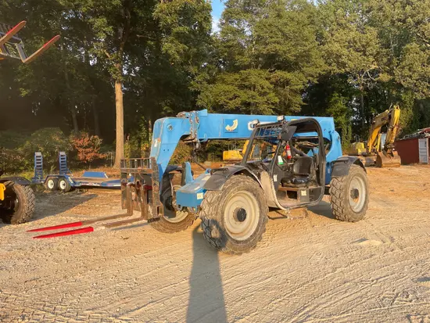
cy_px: 162
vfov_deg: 53.1
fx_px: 323
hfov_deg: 67.3
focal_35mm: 26
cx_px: 215
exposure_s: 1/924
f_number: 1.6
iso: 32
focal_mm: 4.2
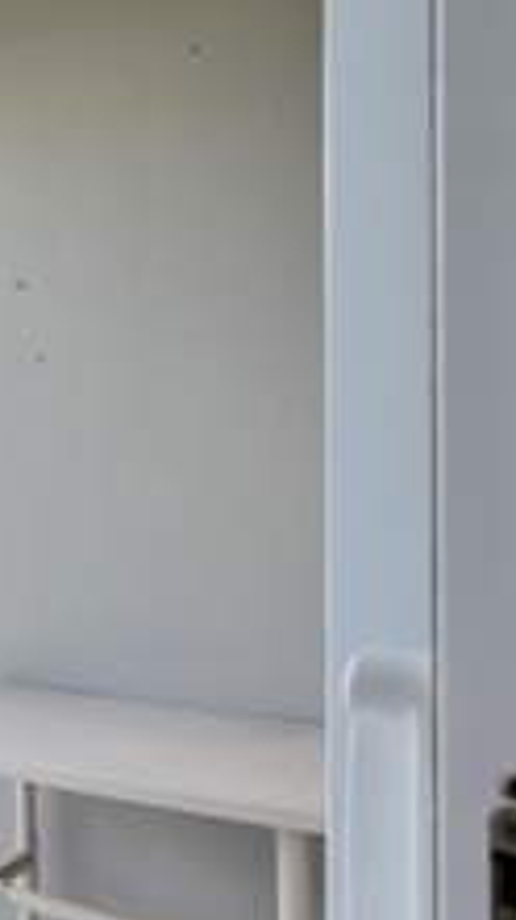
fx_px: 999
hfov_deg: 22.8
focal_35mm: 41
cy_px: 495
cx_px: -283
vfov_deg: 49.4
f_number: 4
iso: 100
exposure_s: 1/60
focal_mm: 12
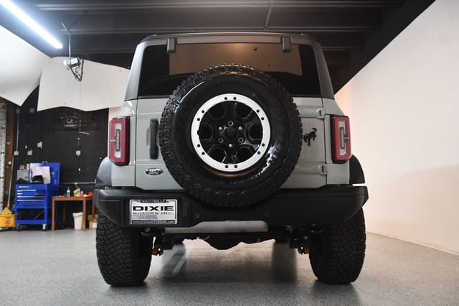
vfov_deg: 39.9
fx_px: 421
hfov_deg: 57.2
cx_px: 230
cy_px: 153
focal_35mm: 33
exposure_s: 1/125
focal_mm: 22
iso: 2500
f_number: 3.5
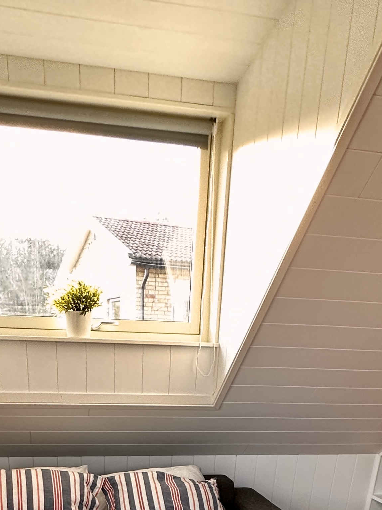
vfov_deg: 38.1
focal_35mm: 37
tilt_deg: -26.3
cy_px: 605
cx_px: 151
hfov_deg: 38.5
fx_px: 545
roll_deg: -1.7
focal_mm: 2.22
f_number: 2.2
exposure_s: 1/50
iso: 200
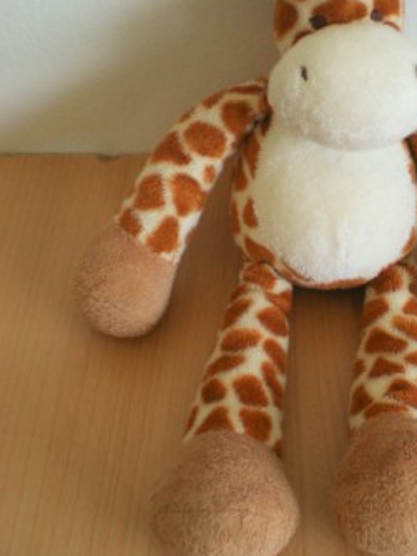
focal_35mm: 59
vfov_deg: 32.7
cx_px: 314
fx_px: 948
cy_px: 259
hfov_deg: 24.5
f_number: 3.1
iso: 200
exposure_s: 1/49.4
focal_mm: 6.3
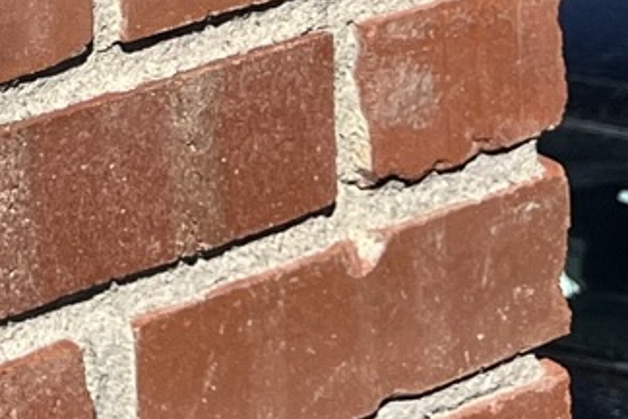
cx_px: -808
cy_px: -937
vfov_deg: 7.0
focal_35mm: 171
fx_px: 2983
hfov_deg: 10.6
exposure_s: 1/4310
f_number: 1.6
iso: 50
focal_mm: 5.1
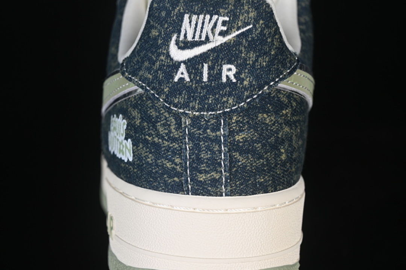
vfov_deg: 18.2
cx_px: 203
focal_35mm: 75
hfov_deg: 27.0
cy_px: 135
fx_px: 846
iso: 160
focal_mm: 50
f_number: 7.1
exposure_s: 1/80
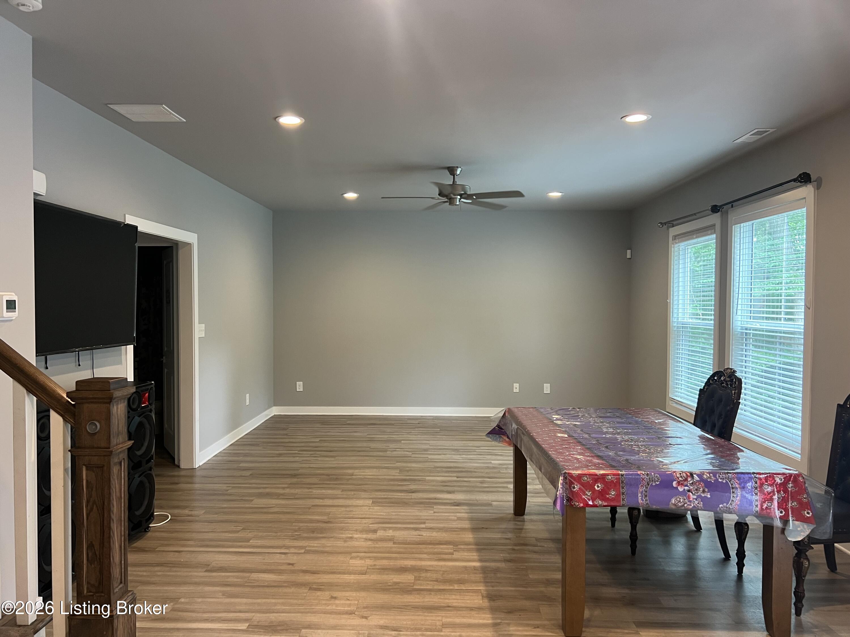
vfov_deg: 53.1
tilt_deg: -1.9
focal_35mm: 26
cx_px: 425
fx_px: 638
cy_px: 318
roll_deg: +0.6
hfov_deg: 67.3
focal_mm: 5.7
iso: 125
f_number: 1.5
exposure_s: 1/60
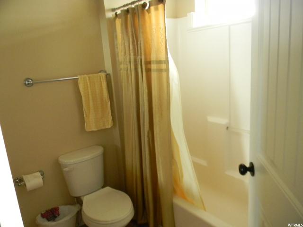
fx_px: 245
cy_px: 114
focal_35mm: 28
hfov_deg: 63.4
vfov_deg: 49.7
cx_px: 152
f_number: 3.5
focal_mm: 5
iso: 400
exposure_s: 1/17.4
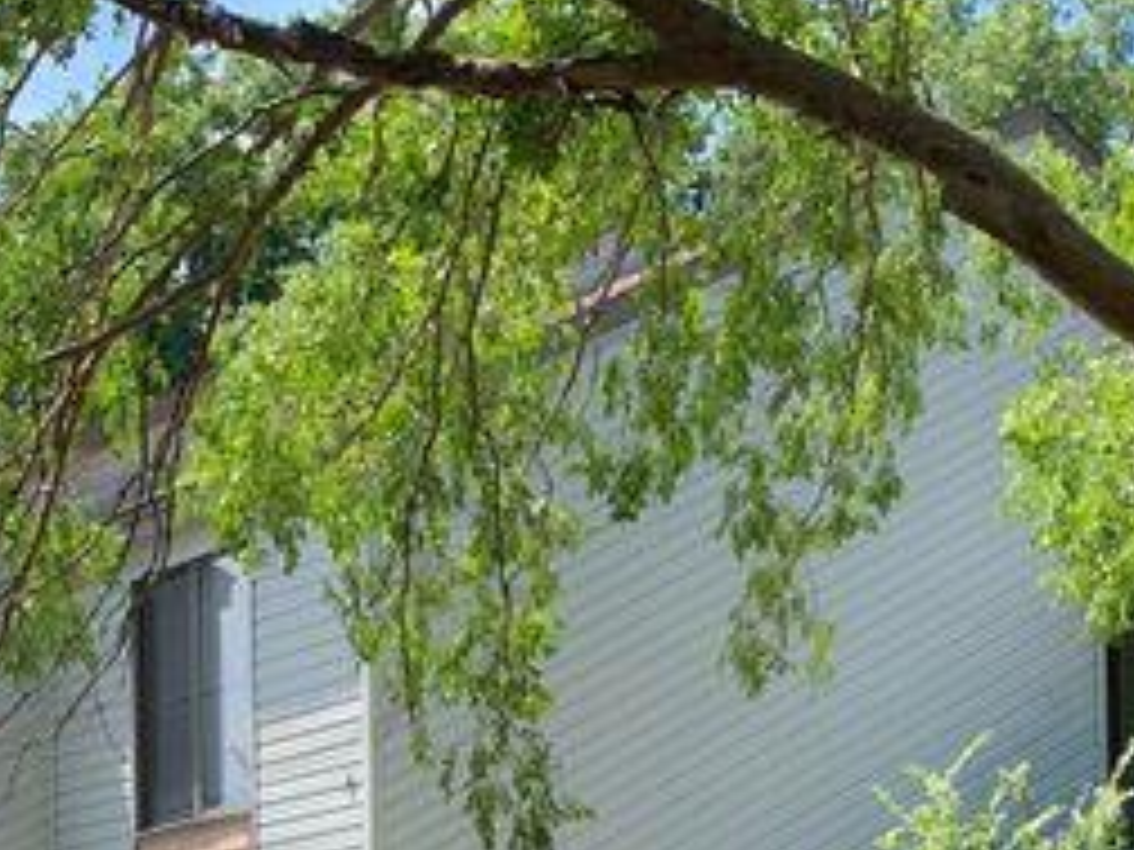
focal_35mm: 88
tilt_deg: +0.4
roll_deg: +0.7
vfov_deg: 15.6
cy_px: 1237
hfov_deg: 21.9
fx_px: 2883
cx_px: 200
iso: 25
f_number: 1.8
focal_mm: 4.25
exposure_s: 1/608
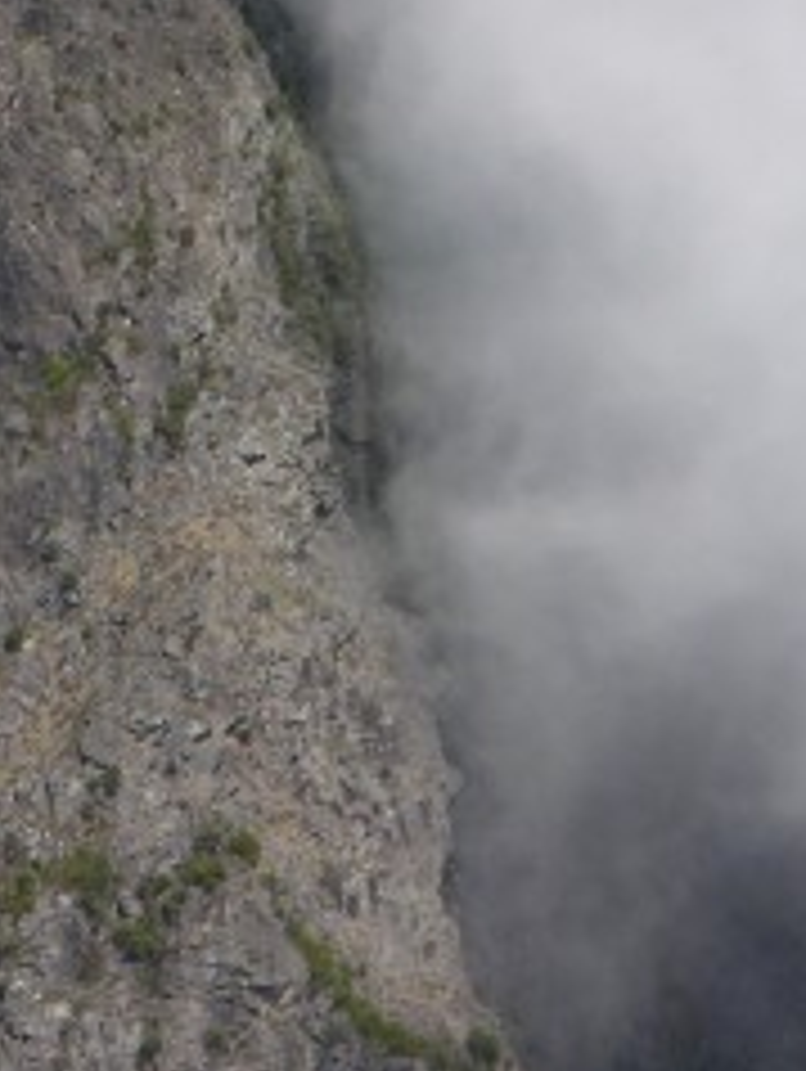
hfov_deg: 2.2
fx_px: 20980
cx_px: 207
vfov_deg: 2.9
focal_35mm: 677
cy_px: -544
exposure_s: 1/350
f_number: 5.7
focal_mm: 52.4
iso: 50
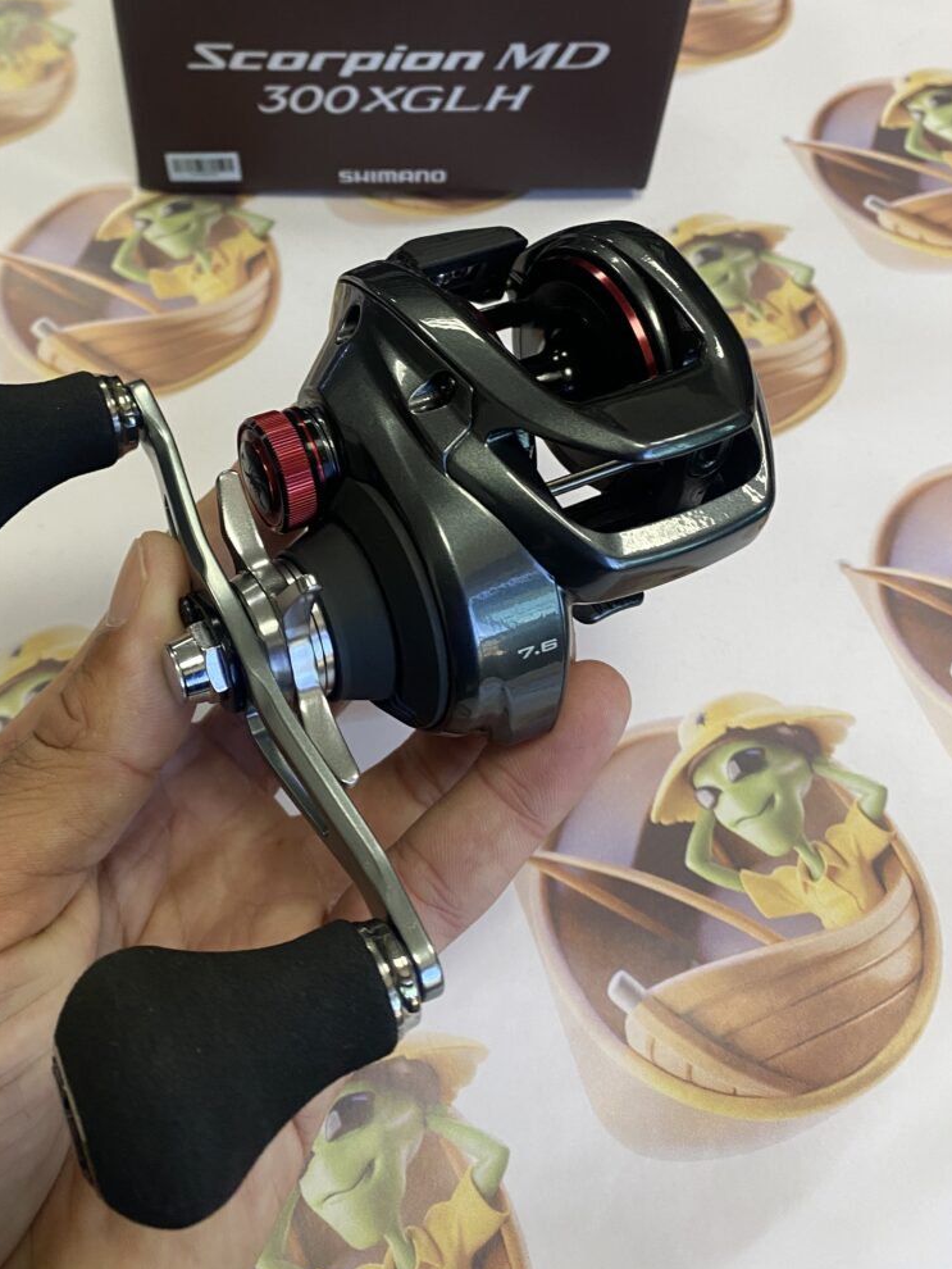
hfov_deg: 40.4
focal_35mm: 35
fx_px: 1283
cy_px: 434
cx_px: 350
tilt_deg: -52.6
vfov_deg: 51.7
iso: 80
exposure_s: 1/60
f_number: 1.8
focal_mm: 4.25
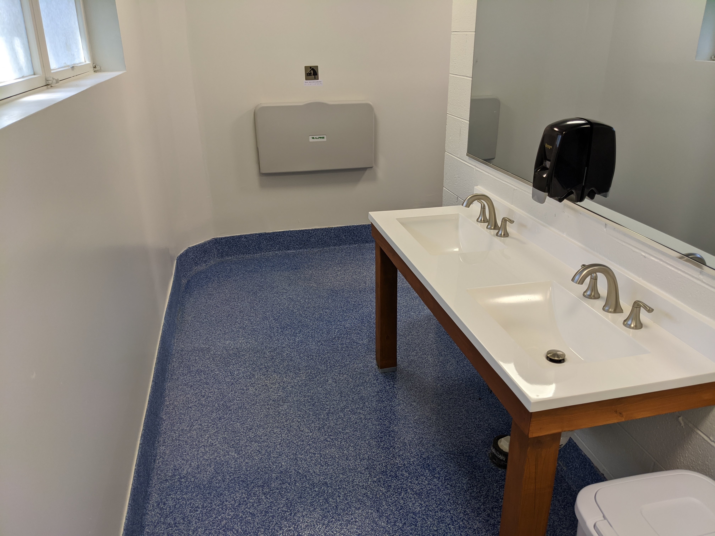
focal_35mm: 27
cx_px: 358
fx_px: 558
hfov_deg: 65.3
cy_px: 268
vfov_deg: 51.4
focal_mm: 4.38
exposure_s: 1/60
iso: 69
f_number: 1.73
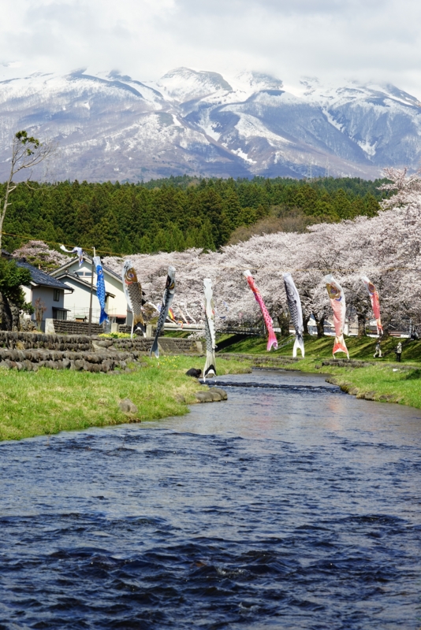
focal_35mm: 98
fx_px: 1717
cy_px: 315
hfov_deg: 14.0
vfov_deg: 20.8
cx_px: 210
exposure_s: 1/125
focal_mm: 98
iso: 100
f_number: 9.5
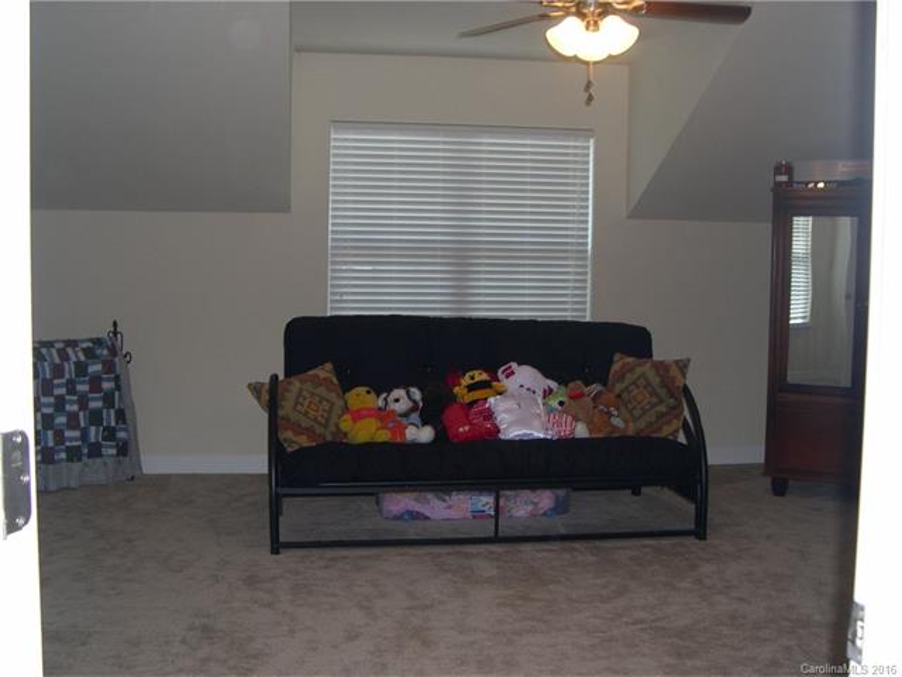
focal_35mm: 38
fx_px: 990
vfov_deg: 37.7
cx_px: 451
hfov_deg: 49.0
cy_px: 338
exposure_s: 1/60
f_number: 2.8
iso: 119
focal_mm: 8
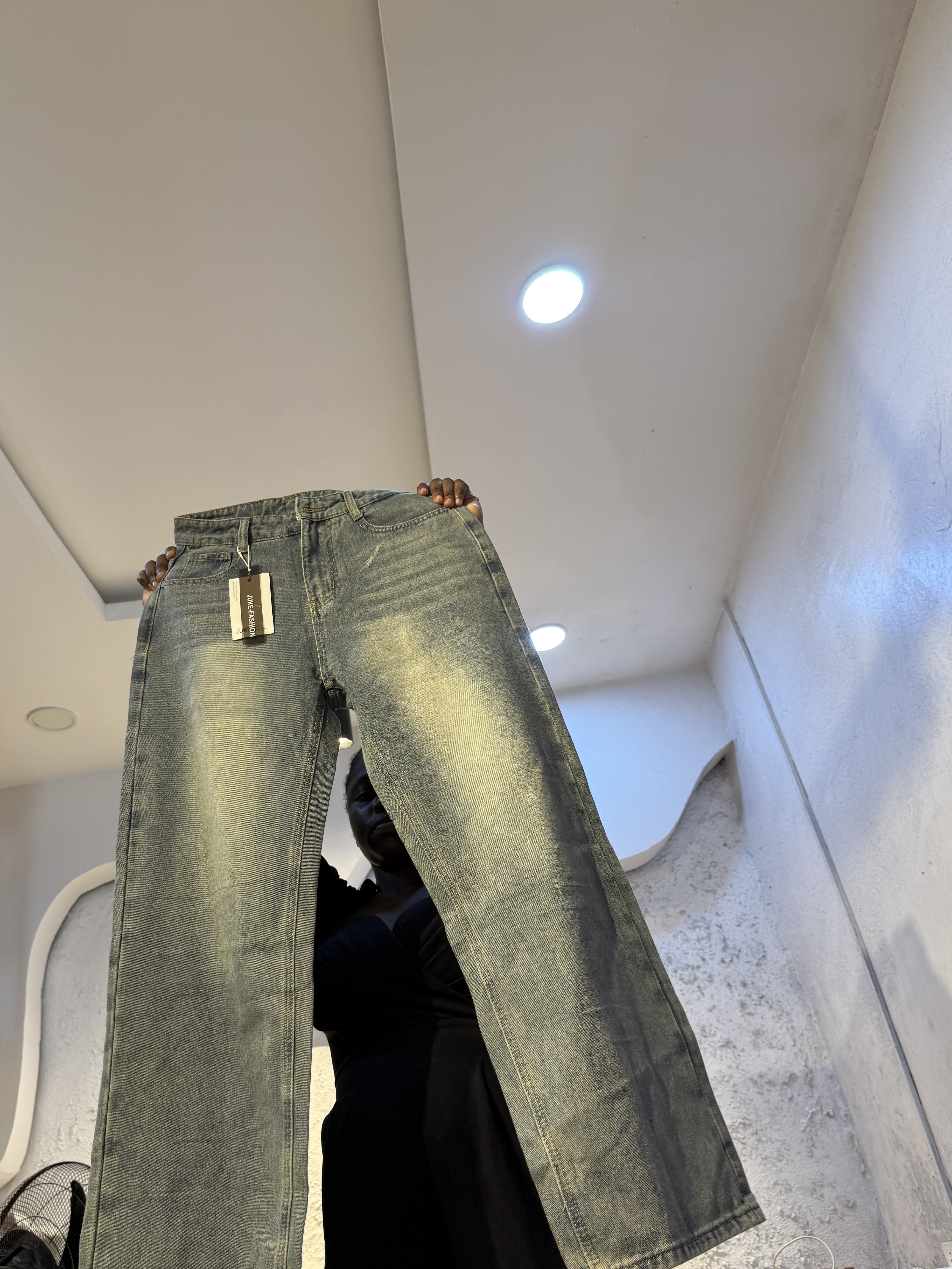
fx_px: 1027
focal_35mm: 28
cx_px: 417
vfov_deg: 63.2
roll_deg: +9.9
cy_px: 721
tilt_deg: +29.8
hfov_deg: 49.6
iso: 80
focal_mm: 6.76
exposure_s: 1/100
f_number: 1.78
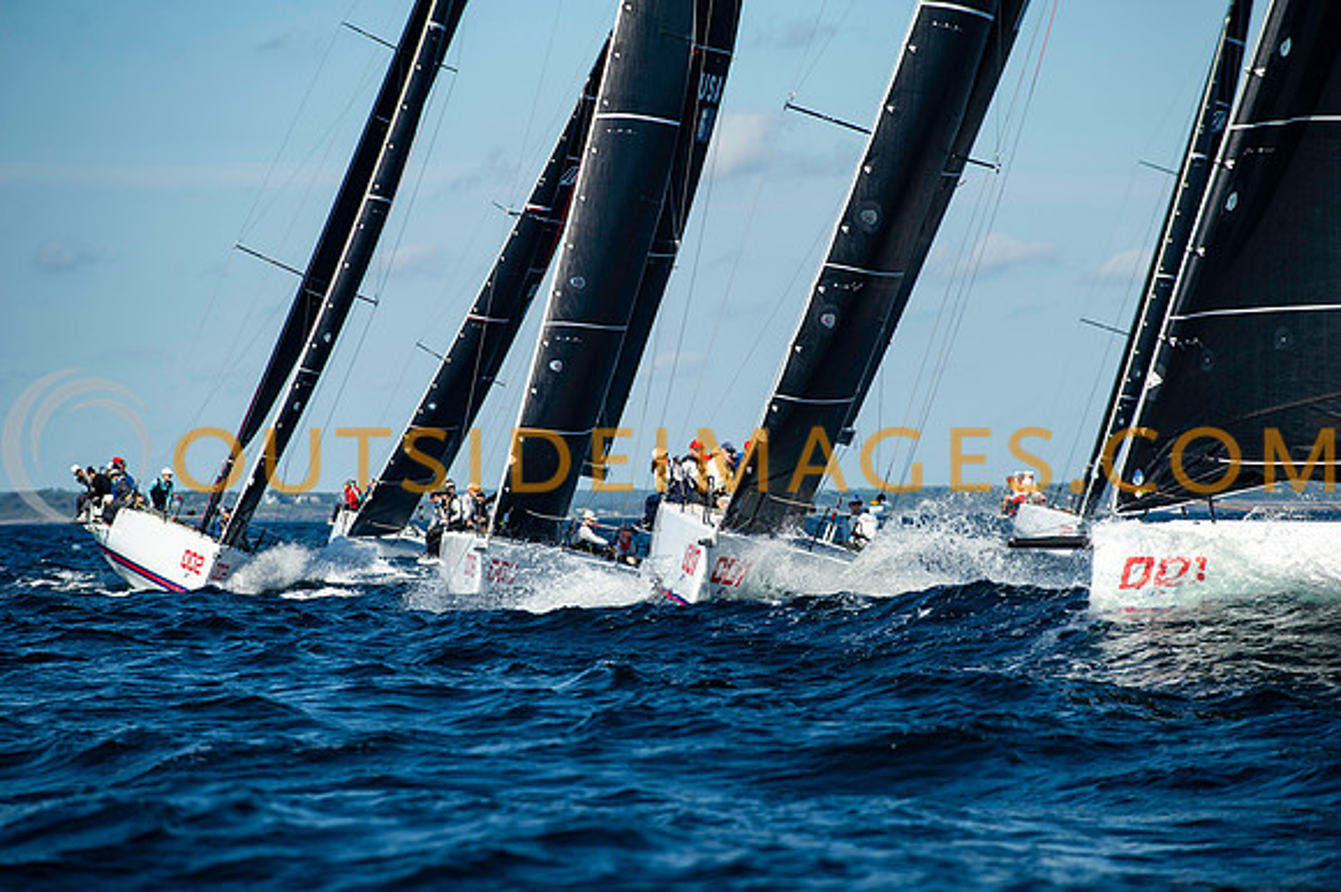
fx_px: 7537
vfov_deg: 6.8
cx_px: 670
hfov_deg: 10.2
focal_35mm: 202
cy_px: 446
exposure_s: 1/2000
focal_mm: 200
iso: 250
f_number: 5
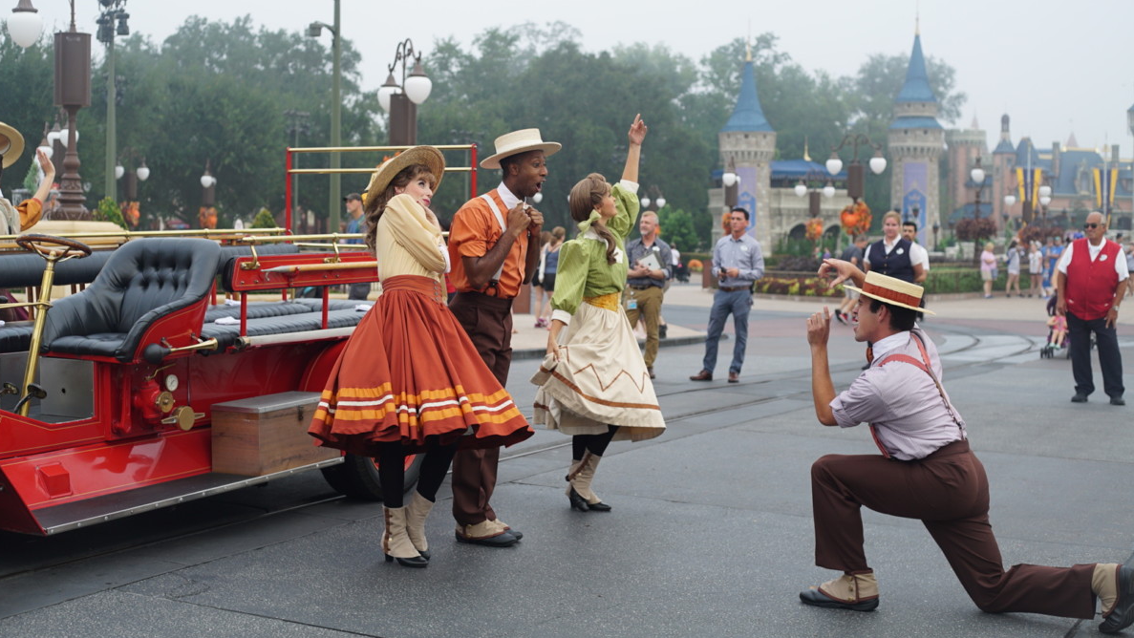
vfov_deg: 22.6
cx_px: 562
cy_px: 275
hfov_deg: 39.2
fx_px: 1594
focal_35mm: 53
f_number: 4
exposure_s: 1/160
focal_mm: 50
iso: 160
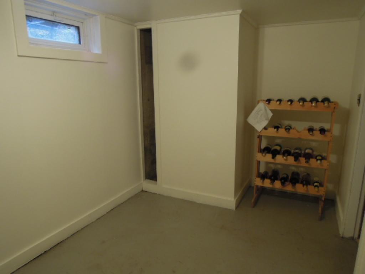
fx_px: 253
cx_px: 182
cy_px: 137
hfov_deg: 71.6
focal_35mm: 24
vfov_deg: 56.8
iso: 250
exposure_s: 1/30
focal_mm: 4.3
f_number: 2.8
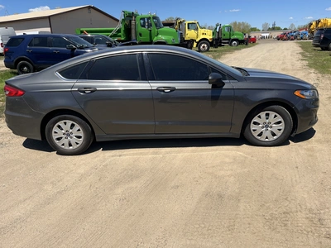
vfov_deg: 53.1
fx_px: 249
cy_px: 124
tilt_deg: -16.0
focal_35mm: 26
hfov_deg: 67.3
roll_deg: +2.3
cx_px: 166
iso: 50
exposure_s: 1/4149
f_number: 1.6
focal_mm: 5.1
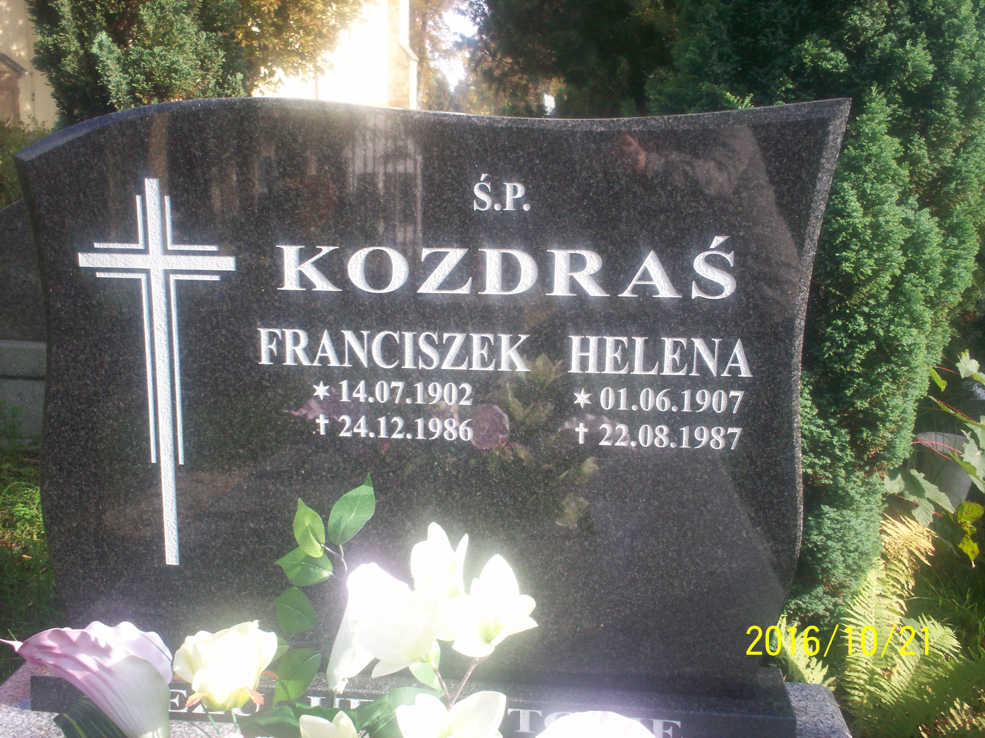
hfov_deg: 51.4
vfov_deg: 39.7
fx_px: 1024
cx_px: 492
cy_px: 369
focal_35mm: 36
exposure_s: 1/78.4
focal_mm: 6
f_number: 4.5
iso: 100
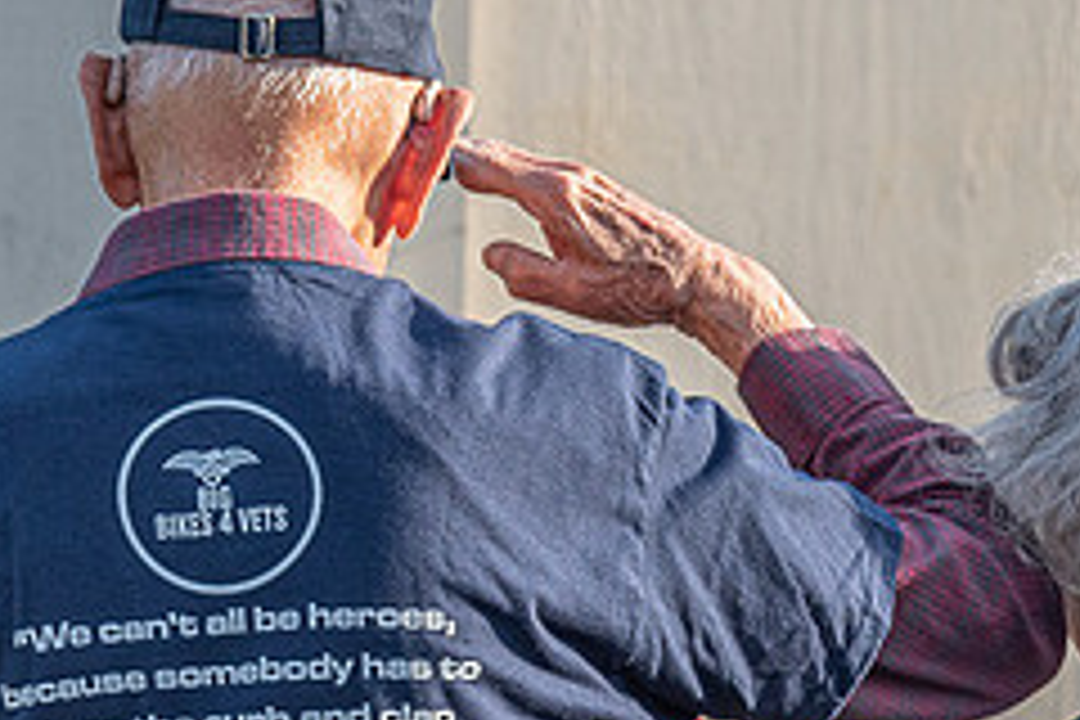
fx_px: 8639
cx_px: 811
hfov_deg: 7.1
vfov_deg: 4.8
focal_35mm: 288
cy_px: 604
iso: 500
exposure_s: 1/500
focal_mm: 105
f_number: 5.6
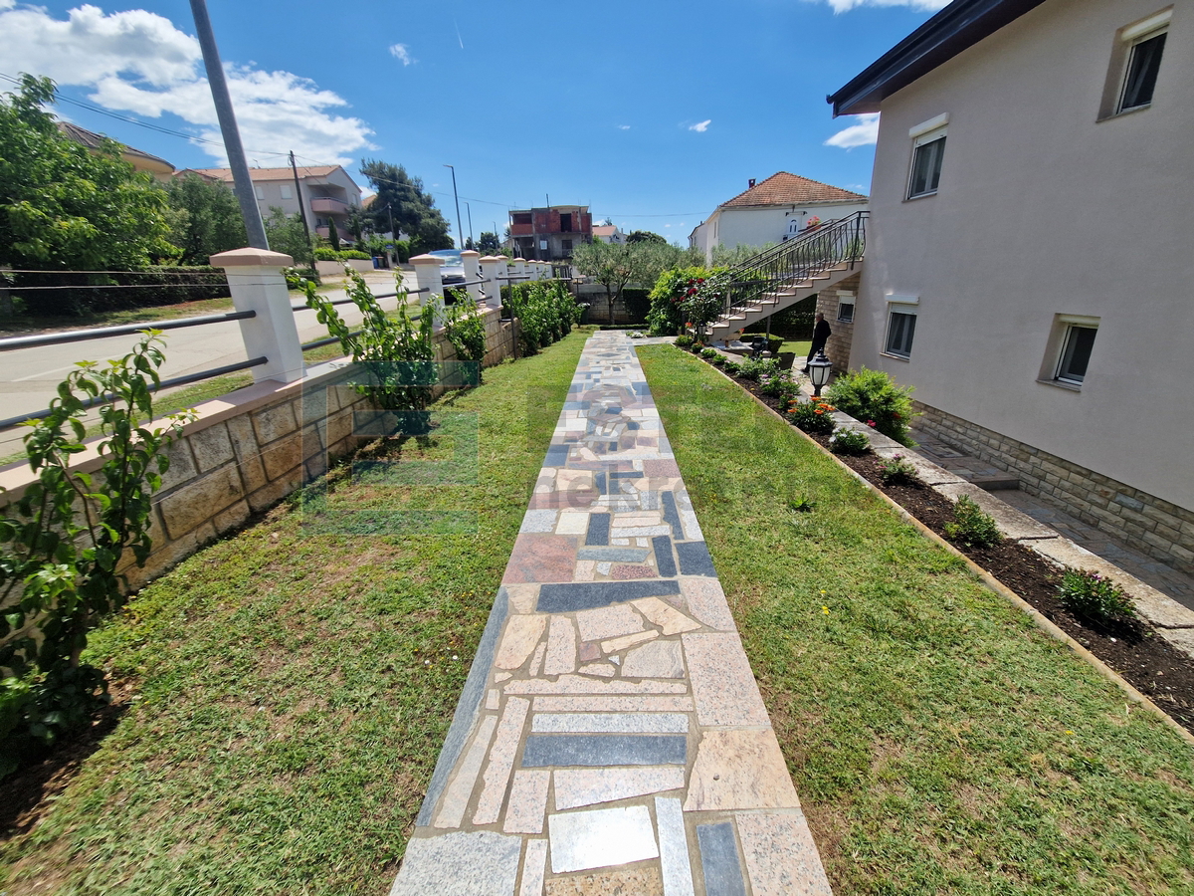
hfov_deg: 106.2
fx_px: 448
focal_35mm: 13
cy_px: 448
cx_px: 597
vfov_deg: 89.9
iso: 50
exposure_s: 1/2936
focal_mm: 2.2
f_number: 2.2
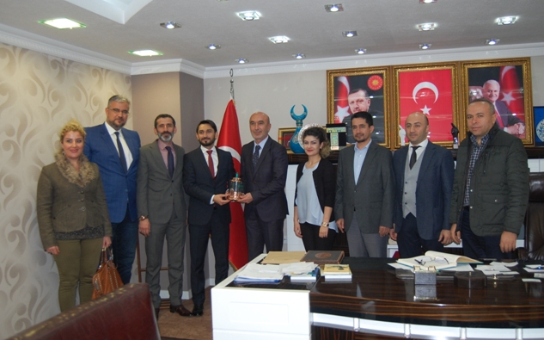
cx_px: 271
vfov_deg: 37.2
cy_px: 172
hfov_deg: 56.7
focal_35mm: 34
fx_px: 504
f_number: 3.8
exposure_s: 1/60
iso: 400
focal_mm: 22
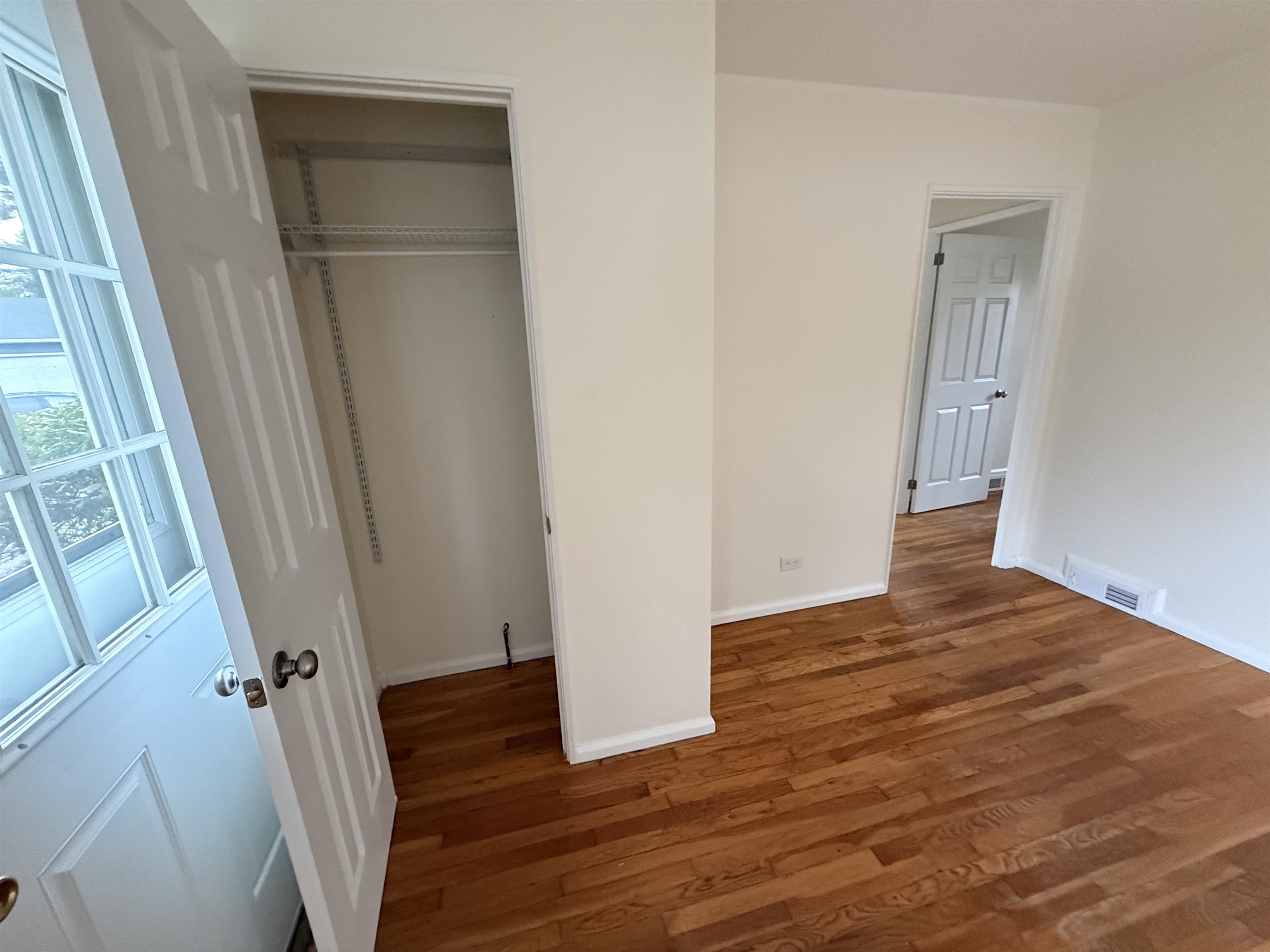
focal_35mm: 14
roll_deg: +2.4
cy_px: 476
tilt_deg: -14.9
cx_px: 635
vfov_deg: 85.7
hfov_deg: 102.1
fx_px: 514
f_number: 2.2
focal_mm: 2.22
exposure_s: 1/60
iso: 800
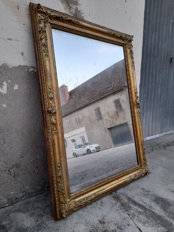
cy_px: 116
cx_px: 87
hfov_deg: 54.9
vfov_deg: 69.4
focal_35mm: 25
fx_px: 168
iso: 250
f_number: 2
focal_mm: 4.6
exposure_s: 1/50
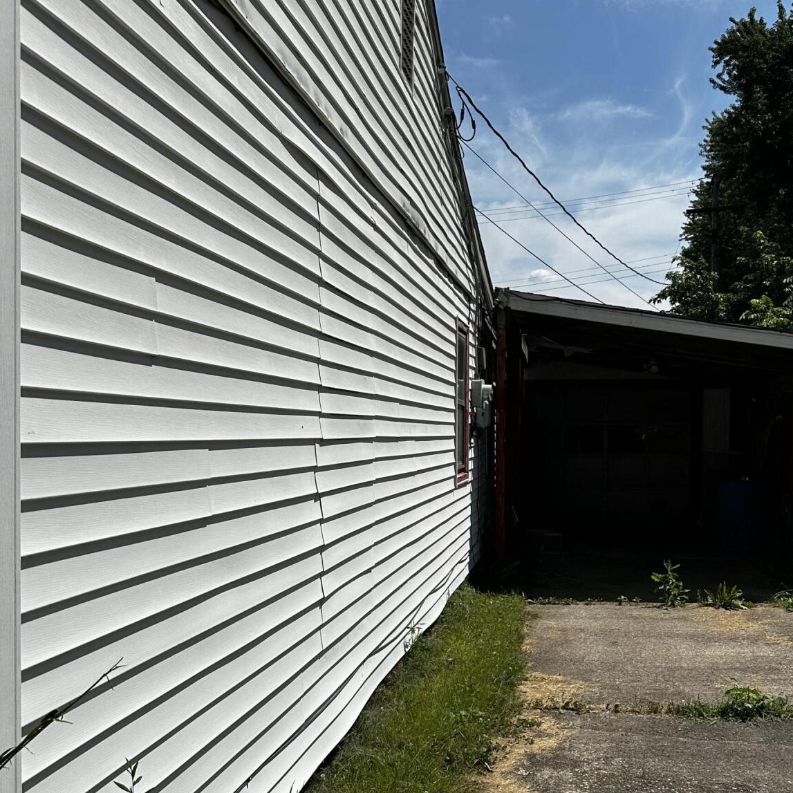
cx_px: 512
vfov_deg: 44.8
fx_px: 959
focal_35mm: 37
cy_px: 442
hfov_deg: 44.4
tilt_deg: -0.7
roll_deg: -0.8
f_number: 1.78
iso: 80
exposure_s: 1/9709
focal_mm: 6.86
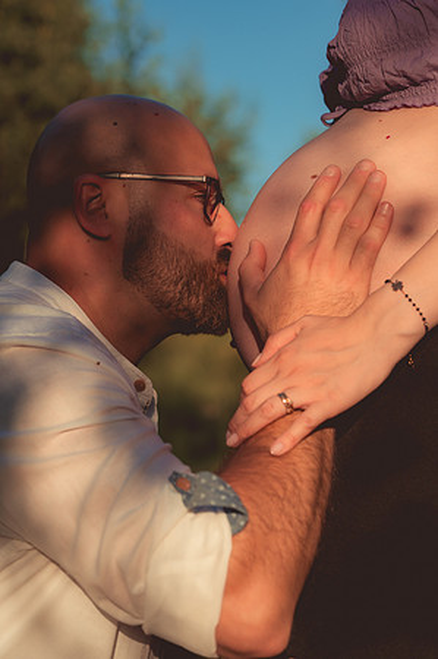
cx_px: 219
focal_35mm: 85
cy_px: 330
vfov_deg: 23.9
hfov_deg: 16.0
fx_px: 1555
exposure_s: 1/2000
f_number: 5
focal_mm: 85
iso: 400
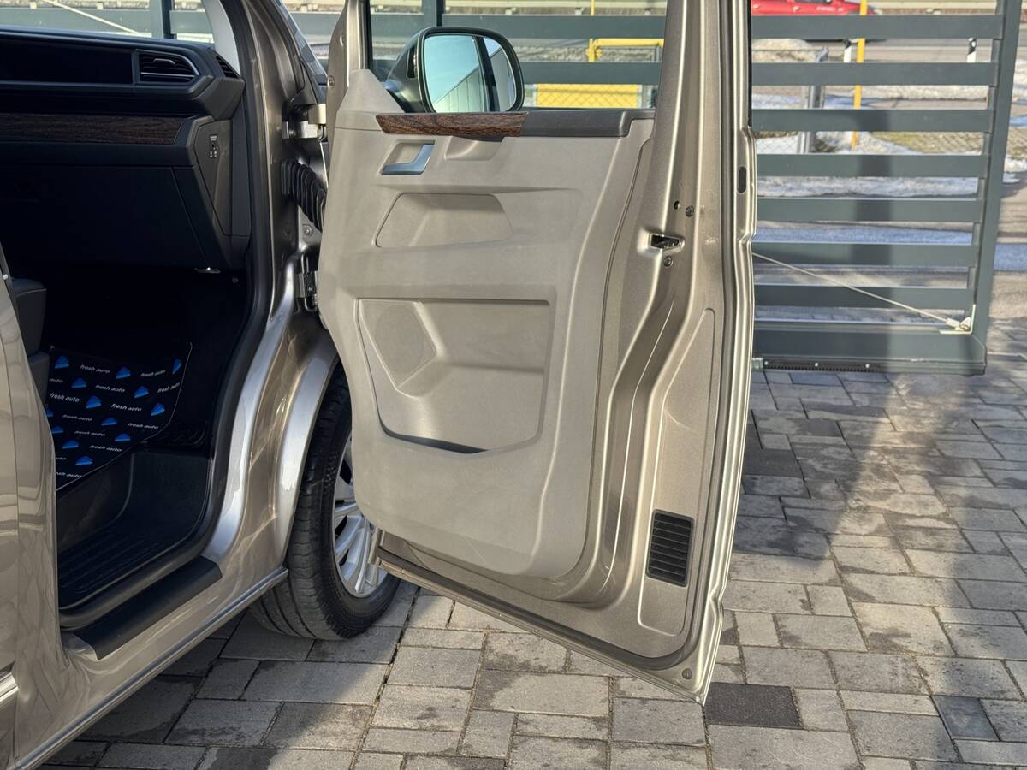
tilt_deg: -15.3
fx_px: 1424
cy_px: 385
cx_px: 514
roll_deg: -1.4
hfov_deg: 39.7
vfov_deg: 30.3
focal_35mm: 48
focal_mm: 6.76
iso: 64
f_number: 1.78
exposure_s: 1/1043
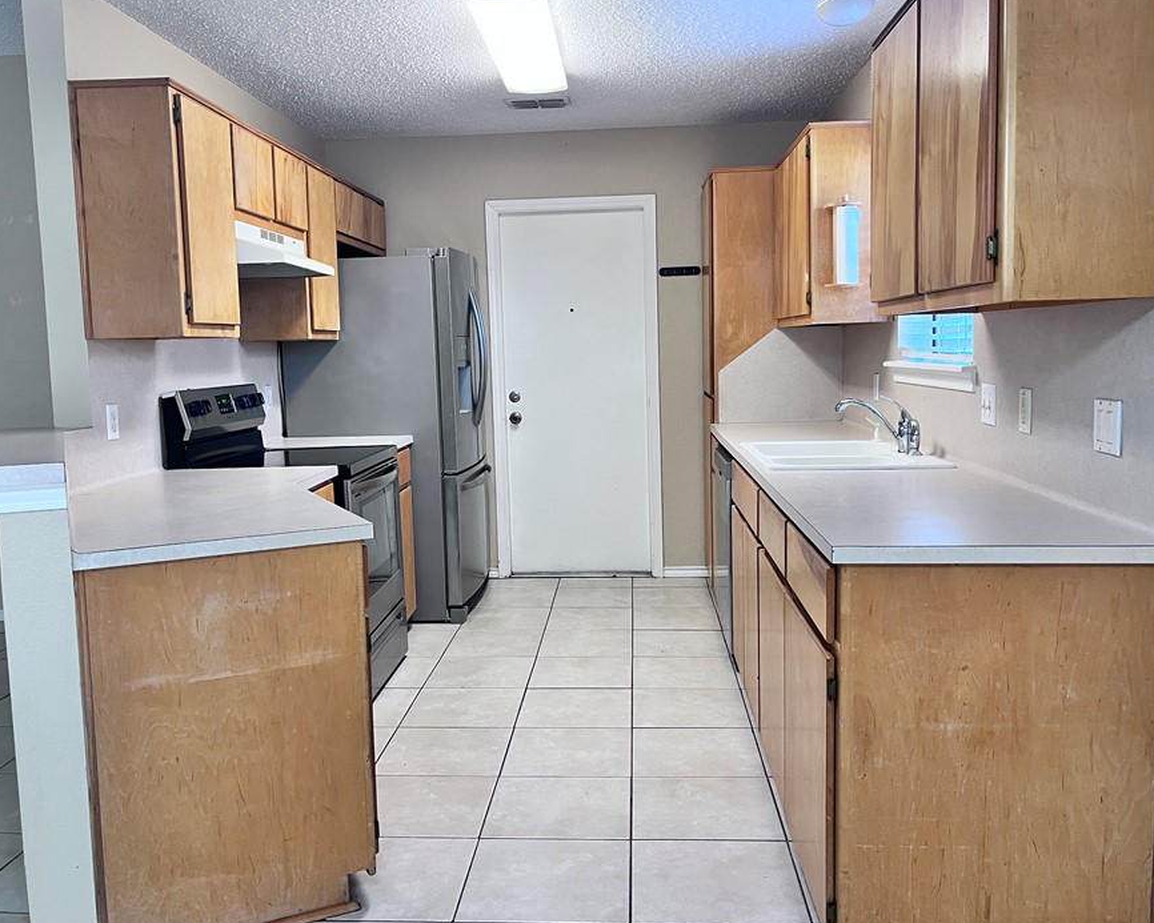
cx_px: 548
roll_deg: +1.9
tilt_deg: -5.0
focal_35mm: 30
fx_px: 1025
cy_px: 440
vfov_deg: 48.5
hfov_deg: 58.7
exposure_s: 1/60
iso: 125
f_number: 1.6
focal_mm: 5.1
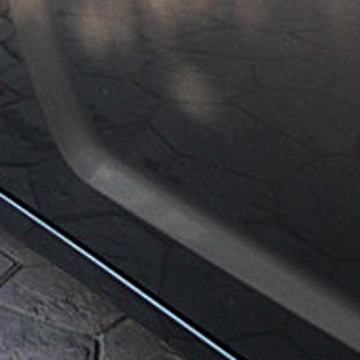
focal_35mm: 107
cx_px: 189
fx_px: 1259
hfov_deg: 16.3
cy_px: 34
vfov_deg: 16.1
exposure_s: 1/125
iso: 100
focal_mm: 6.3
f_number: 2.8
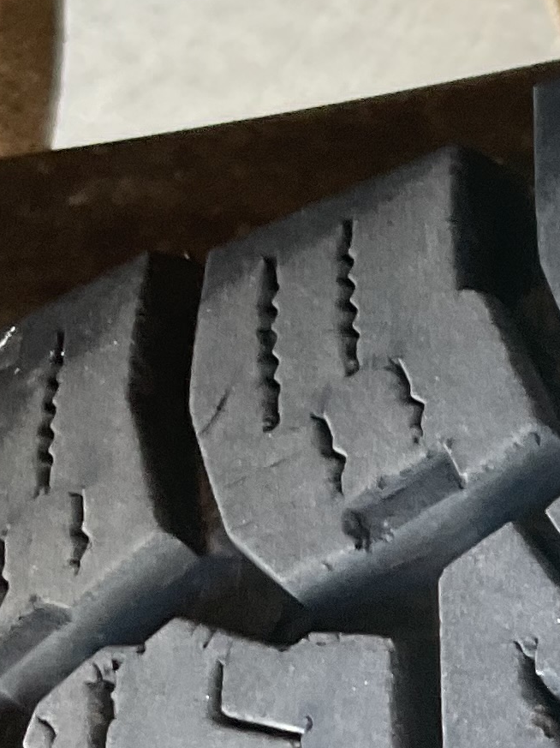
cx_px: 1003
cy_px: 570
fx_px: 2893
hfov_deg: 10.4
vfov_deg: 14.7
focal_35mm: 134
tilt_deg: -58.0
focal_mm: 3
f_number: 1.8
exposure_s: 1/60
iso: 40
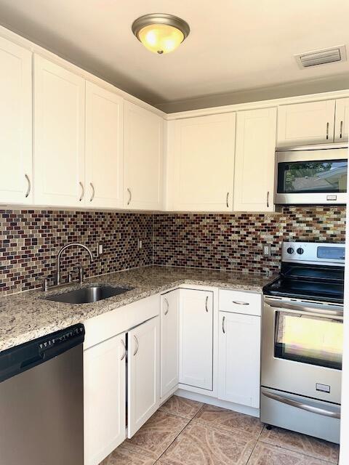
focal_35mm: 26
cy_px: 232
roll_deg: -0.5
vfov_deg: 67.3
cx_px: 174
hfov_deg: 53.1
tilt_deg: -1.8
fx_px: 350
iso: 25
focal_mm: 4.25
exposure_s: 1/215
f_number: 1.8
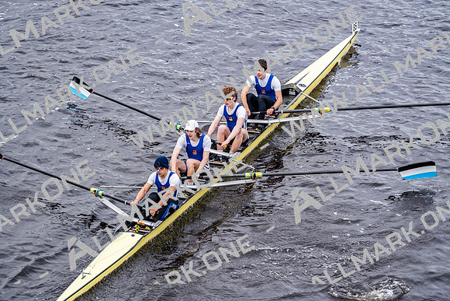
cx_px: 225
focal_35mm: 200
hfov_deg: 10.3
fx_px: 2500
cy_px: 150
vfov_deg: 6.9
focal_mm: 200
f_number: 2.8
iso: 320
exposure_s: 1/2000
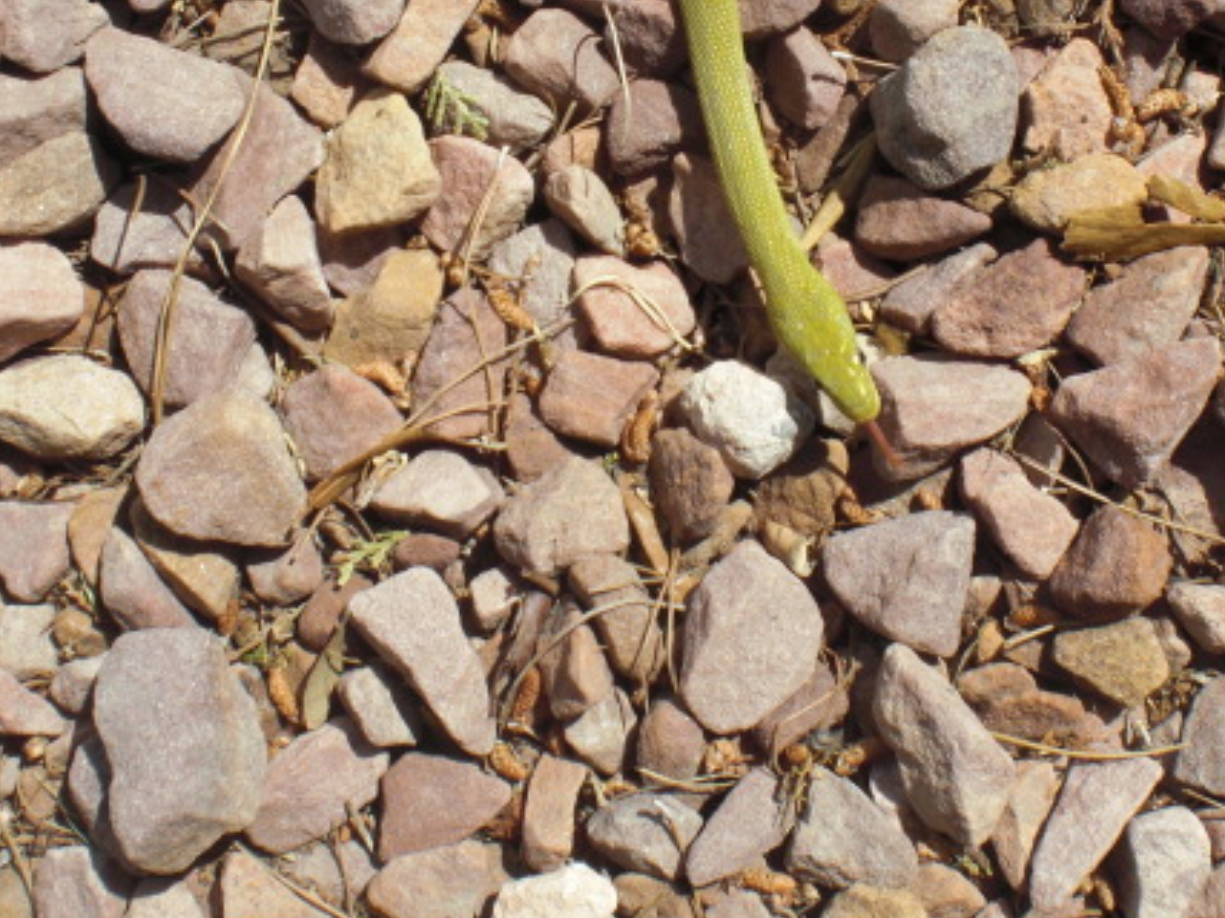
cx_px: 775
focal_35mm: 57
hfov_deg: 33.6
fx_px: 2017
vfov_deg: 25.5
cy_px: 290
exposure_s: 1/400
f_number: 5.6
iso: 64
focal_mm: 6.3
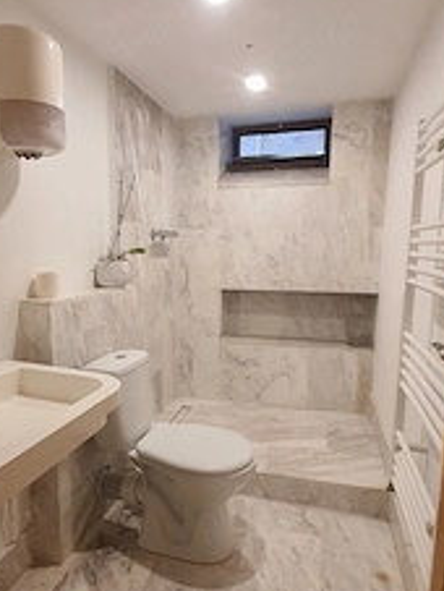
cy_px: 316
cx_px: 185
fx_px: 393
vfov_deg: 73.8
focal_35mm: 23
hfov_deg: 58.7
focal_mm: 1.8
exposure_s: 1/50
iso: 400
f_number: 2.2
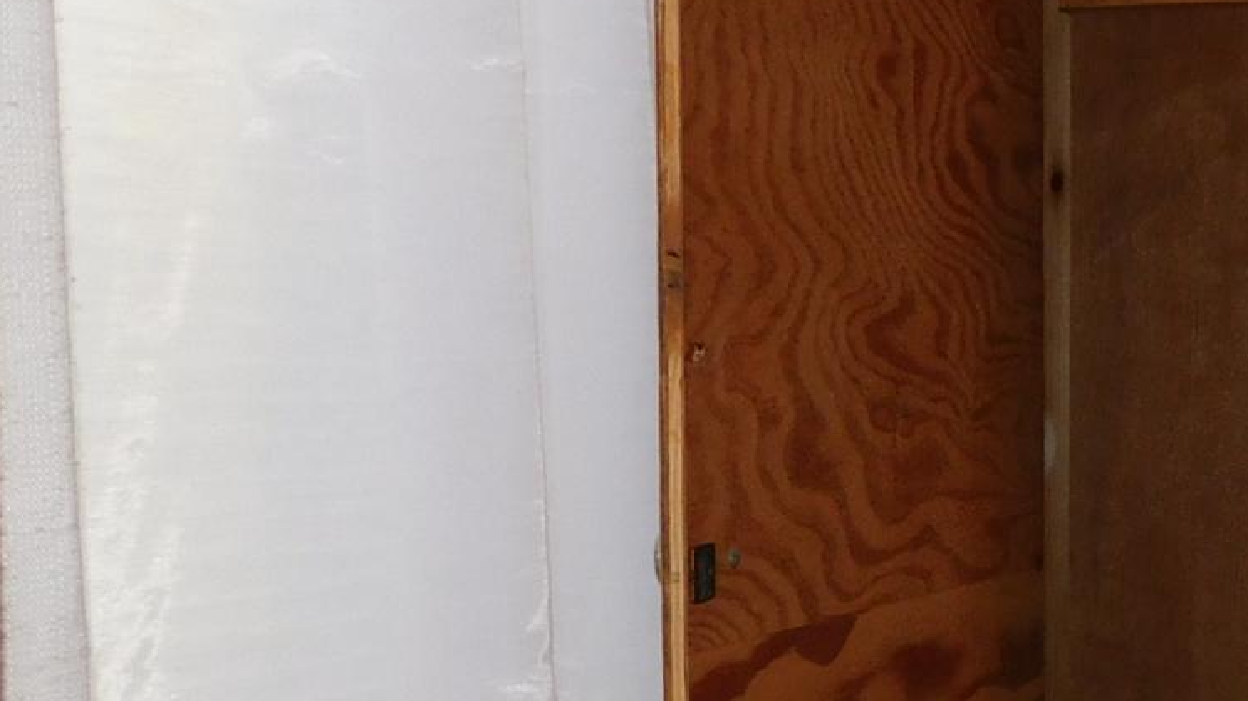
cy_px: 515
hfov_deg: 28.1
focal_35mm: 69
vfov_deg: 17.4
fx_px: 2283
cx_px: 1339
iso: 200
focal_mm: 4
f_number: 3
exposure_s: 1/30
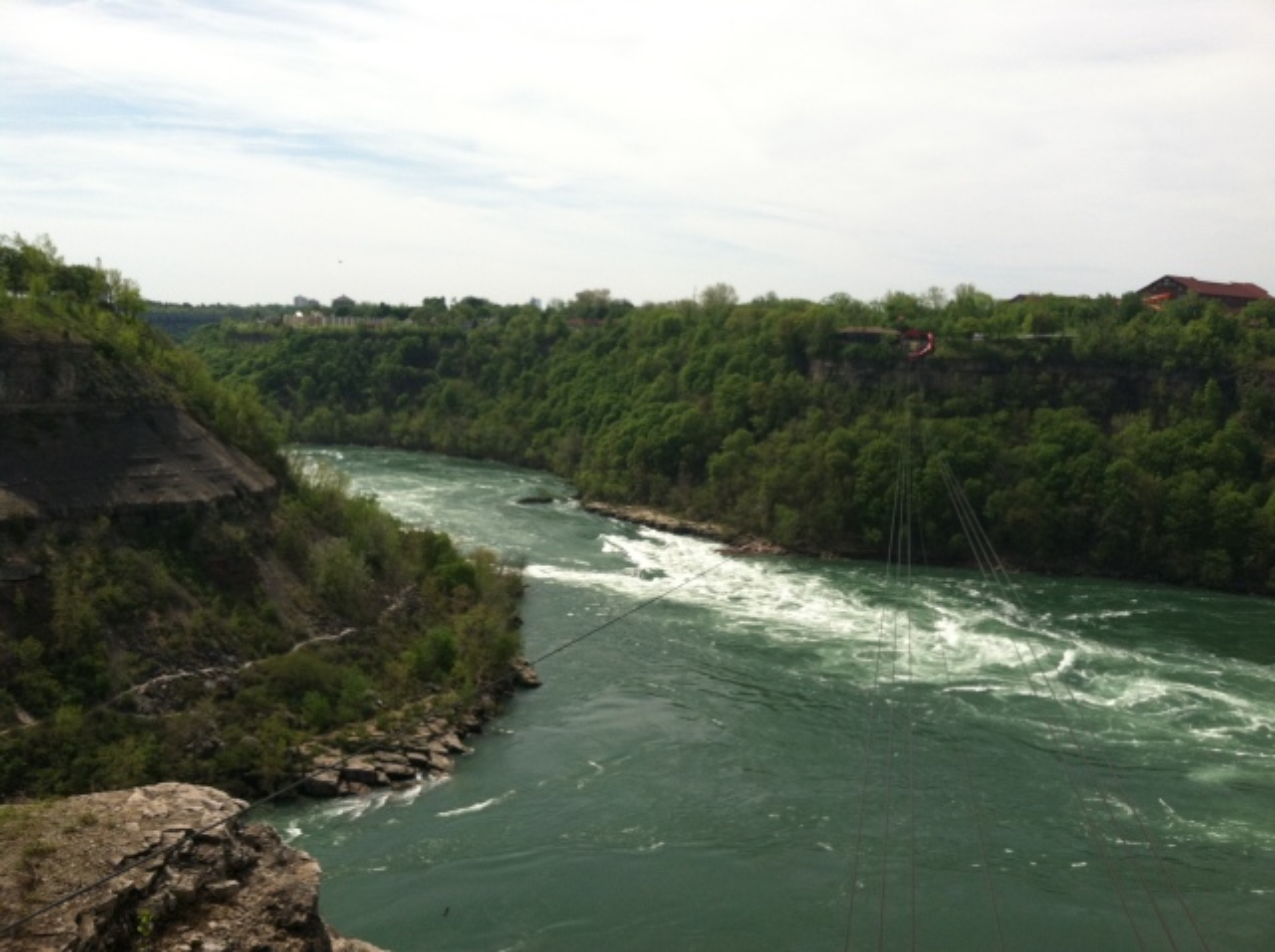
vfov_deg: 40.6
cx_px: 638
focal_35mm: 35
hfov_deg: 52.7
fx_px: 1287
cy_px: 476
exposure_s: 1/1250
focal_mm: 3.85
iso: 80
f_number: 2.8
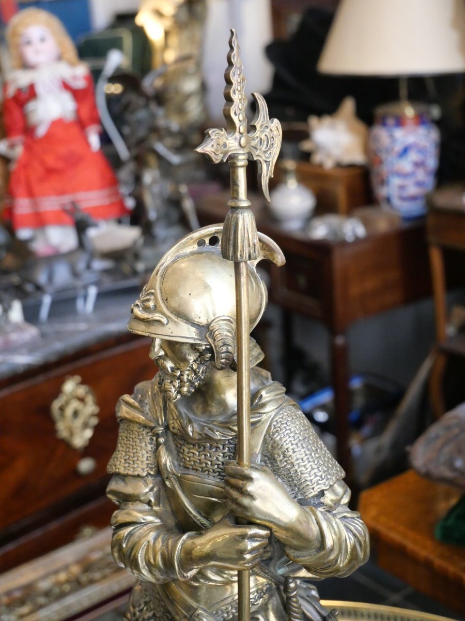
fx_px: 967
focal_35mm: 54
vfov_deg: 35.5
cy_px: 310
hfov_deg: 27.0
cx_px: 232
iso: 3200
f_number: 4.6
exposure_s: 1/60
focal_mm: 27
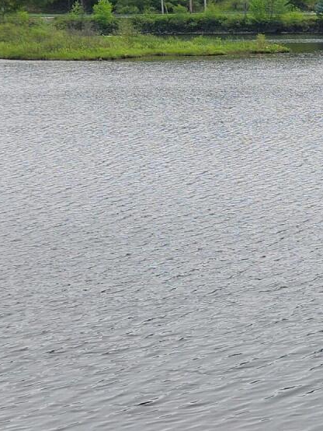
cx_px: 512
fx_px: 1032
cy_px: 129
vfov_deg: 23.4
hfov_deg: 16.0
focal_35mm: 83
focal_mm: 5.4
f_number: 1.8
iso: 20
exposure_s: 1/1663
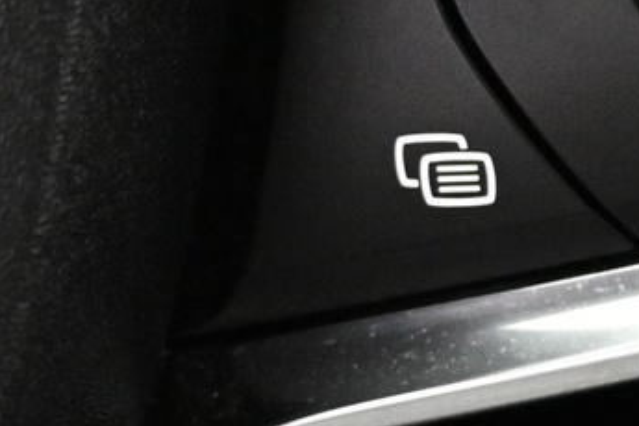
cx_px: 622
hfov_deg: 12.8
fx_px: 2814
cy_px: -39
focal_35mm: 159
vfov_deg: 8.6
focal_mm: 22.5
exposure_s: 1/30
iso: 4000
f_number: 4
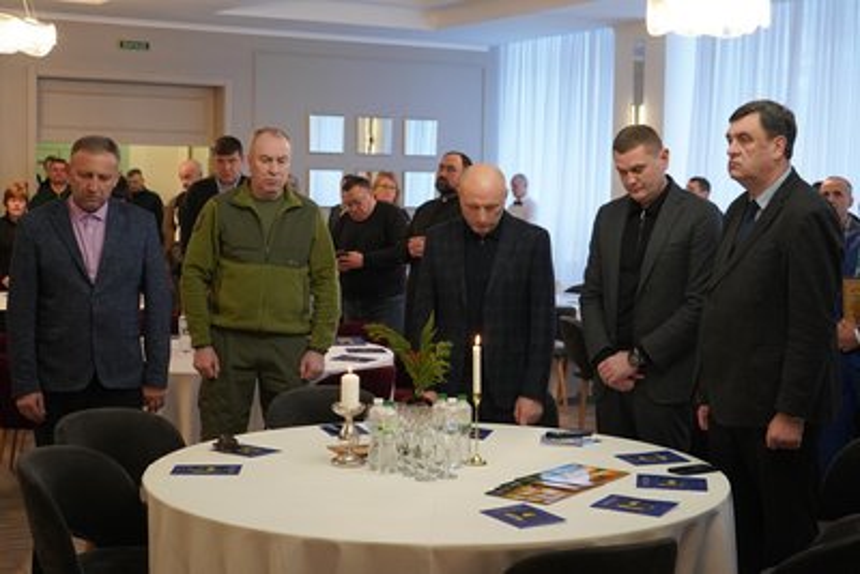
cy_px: 287
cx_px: 430
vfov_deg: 24.2
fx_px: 1338
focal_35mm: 56
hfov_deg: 35.6
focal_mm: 56
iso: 3200
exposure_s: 1/160
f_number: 5
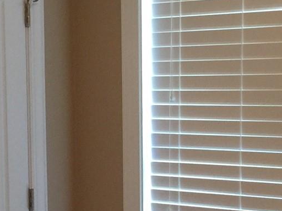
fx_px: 945
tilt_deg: -7.3
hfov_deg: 16.9
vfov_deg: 12.5
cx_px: 81
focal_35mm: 116
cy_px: 235
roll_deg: +0.2
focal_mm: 4.15
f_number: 2.2
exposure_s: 1/15
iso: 80
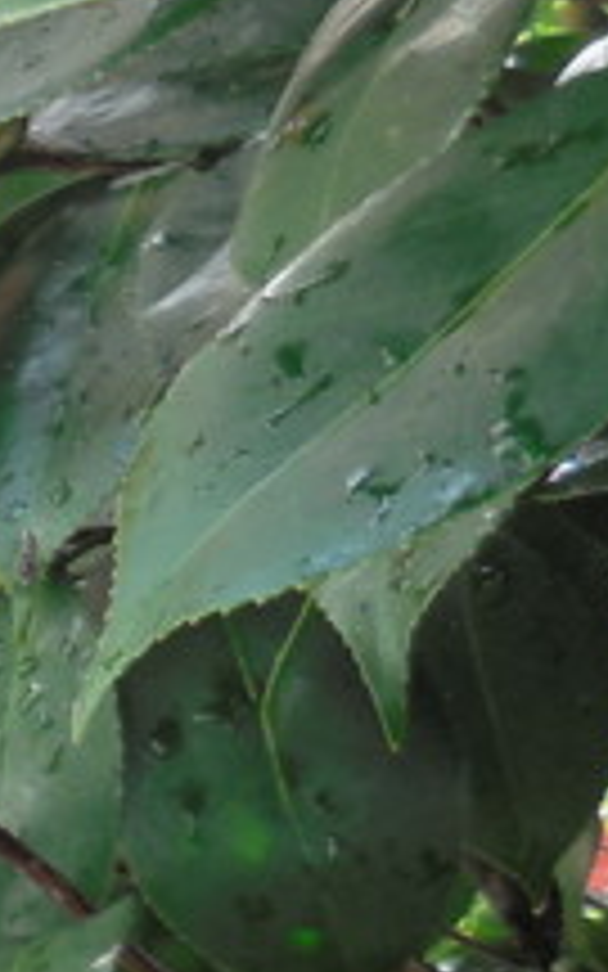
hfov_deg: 10.7
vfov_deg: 21.1
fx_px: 2598
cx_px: -995
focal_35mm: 98
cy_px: 675
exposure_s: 1/200
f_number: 3.1
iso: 125
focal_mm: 4.5
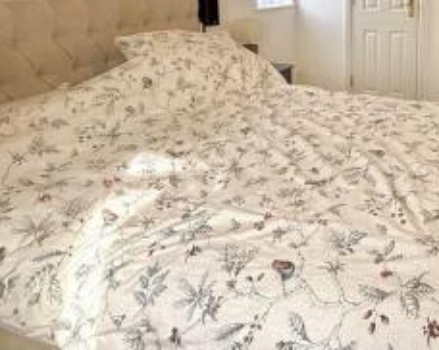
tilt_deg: -11.0
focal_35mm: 35
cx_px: 374
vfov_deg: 40.3
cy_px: 64
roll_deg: -0.2
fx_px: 454
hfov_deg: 47.6
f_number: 2.2
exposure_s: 1/99
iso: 125
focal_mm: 2.22
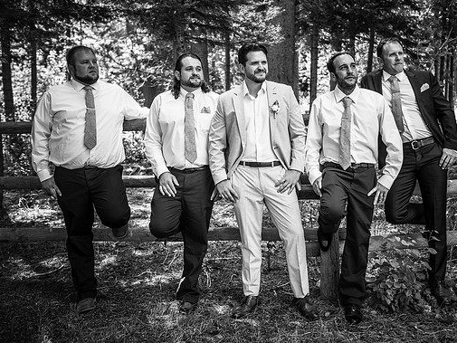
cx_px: 259
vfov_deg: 27.5
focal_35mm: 53
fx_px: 700
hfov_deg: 36.1
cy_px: 169
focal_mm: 48
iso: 400
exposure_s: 1/320
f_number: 4
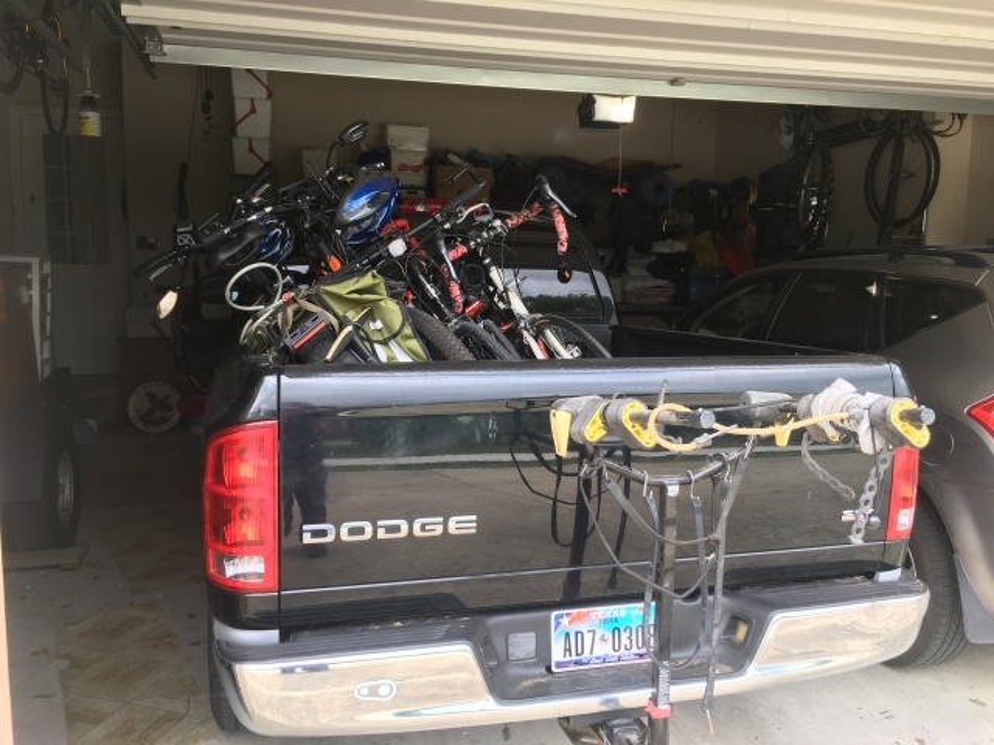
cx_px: 497
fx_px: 833
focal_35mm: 29
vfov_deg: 48.2
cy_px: 372
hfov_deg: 61.7
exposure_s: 1/120
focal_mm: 4.15
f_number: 2.2
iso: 32
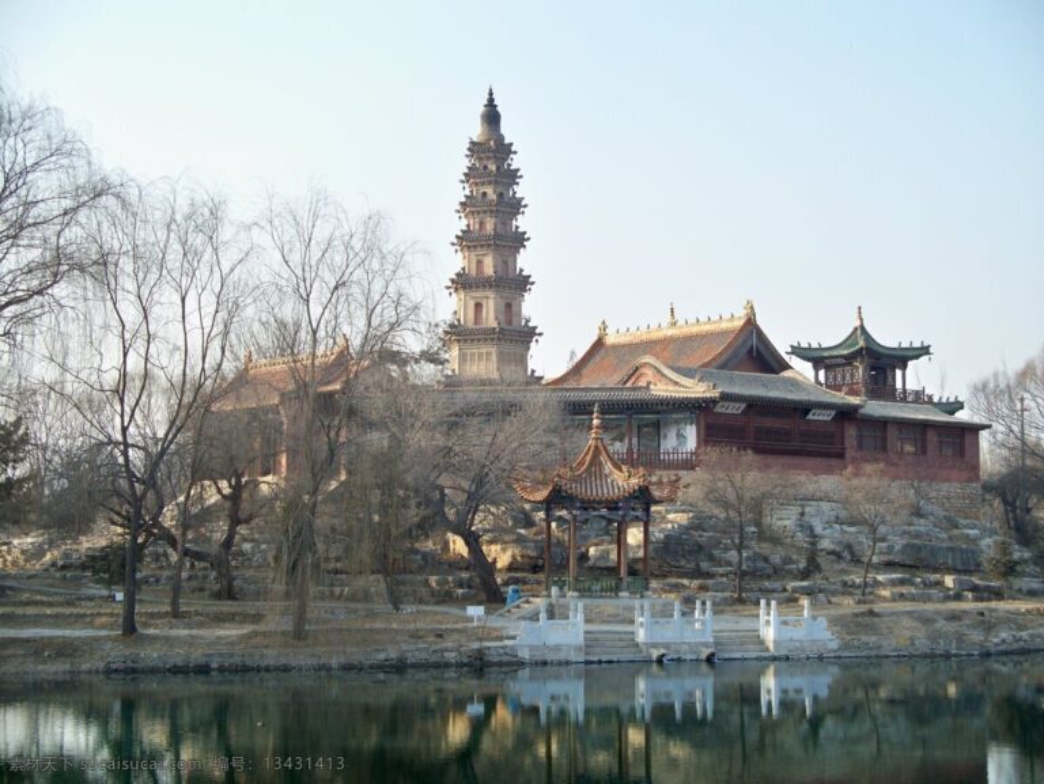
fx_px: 1811
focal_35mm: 60
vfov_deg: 24.4
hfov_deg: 32.2
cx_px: 522
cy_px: 392
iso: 100
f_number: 3.1
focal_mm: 12.89
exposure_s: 1/320
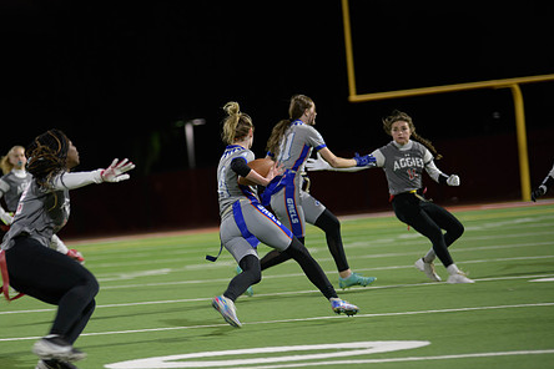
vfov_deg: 7.0
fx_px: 3016
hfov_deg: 10.5
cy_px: 228
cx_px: 200
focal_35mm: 196
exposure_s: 1/200
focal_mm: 150
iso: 900
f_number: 2.8
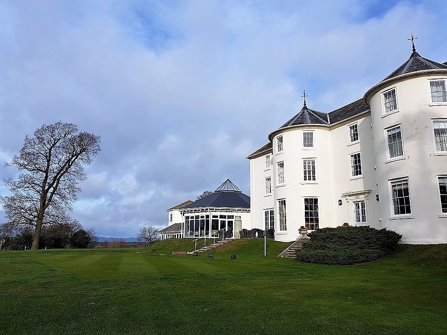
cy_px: 168
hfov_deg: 67.3
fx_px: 336
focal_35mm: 26
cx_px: 224
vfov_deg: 53.1
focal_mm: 4.2
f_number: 1.7
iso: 40
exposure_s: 1/1940
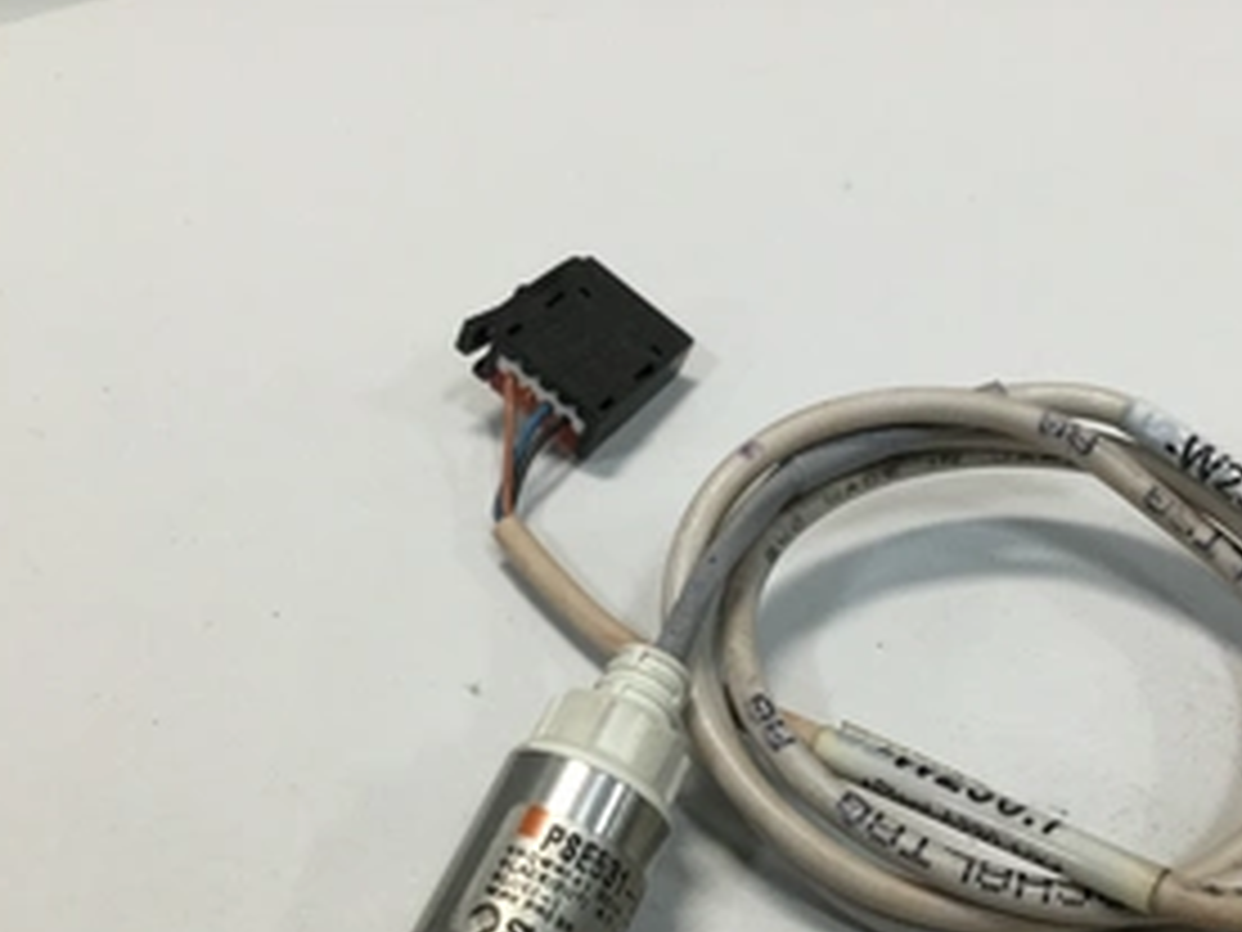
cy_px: 666
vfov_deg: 31.8
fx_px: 1615
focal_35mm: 45
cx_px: 801
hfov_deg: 41.7
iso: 32
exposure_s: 1/30
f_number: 2.4
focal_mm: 3.3
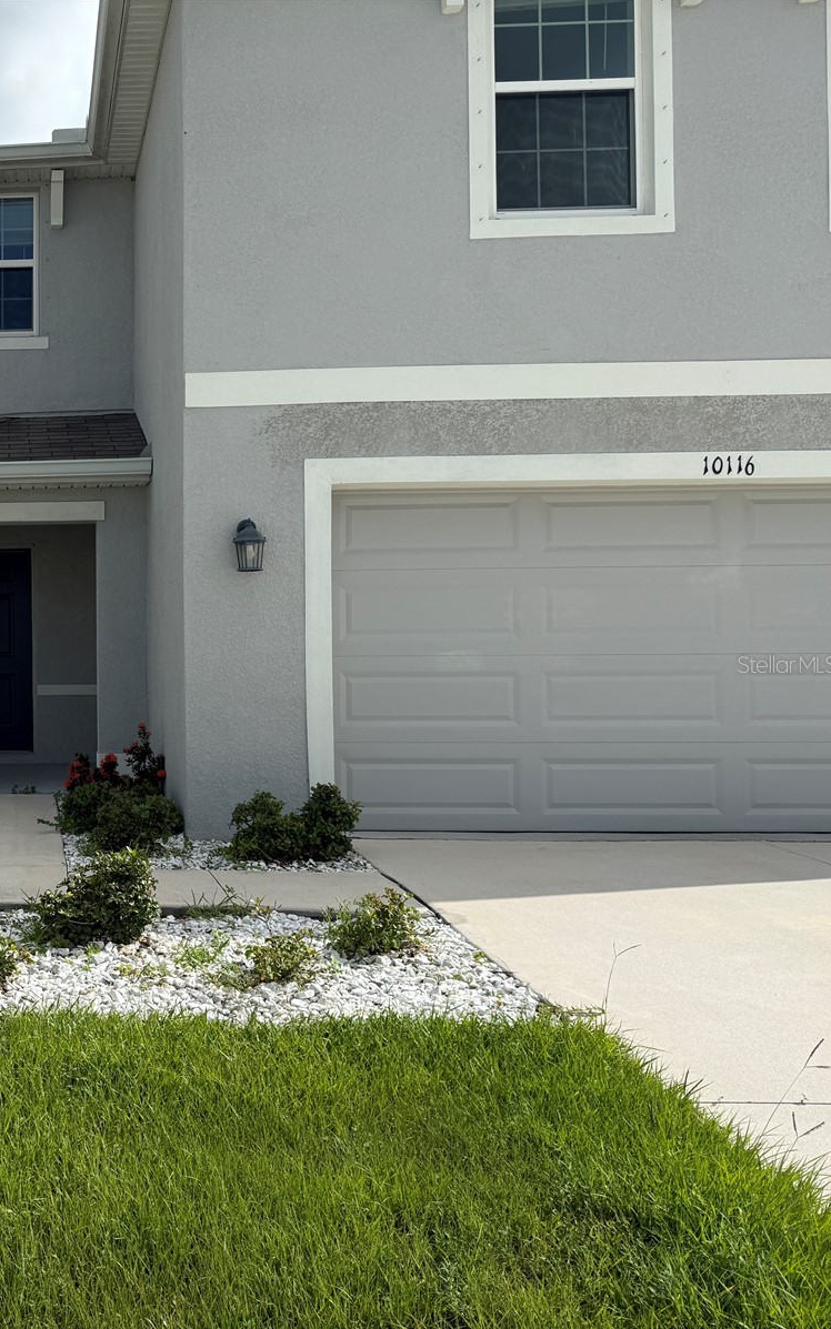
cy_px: 664
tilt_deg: +0.2
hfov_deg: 33.3
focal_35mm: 34
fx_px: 1232
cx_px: -47
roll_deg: +0.8
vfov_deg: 56.7
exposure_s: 1/5714
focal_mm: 6.76
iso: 80
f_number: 1.78
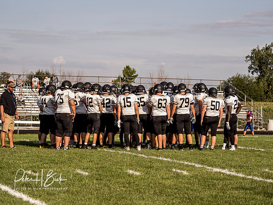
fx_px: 978
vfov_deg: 12.0
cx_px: 136
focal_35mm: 124
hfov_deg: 15.9
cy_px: 102
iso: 64
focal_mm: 62
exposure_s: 1/1000
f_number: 2.8
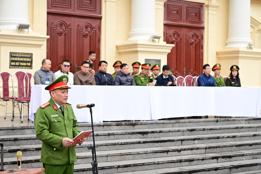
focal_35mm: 70
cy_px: 87
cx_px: 130
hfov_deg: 28.8
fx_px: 507
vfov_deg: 19.5
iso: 160
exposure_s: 1/200
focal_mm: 70
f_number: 4
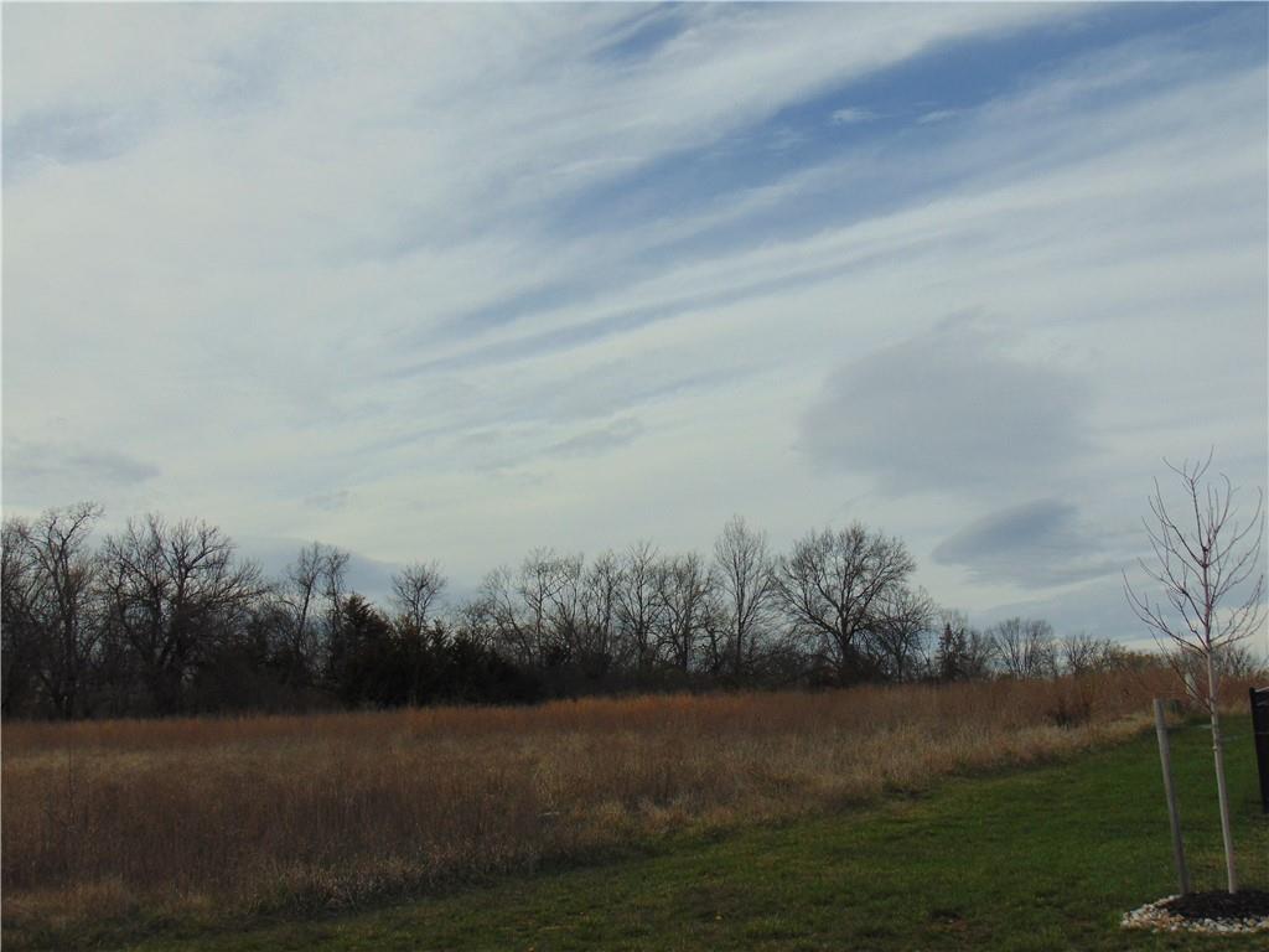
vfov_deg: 34.3
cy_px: 476
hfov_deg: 44.8
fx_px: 1540
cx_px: 634
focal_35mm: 42
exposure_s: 1/320
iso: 80
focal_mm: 7.6
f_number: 8.7
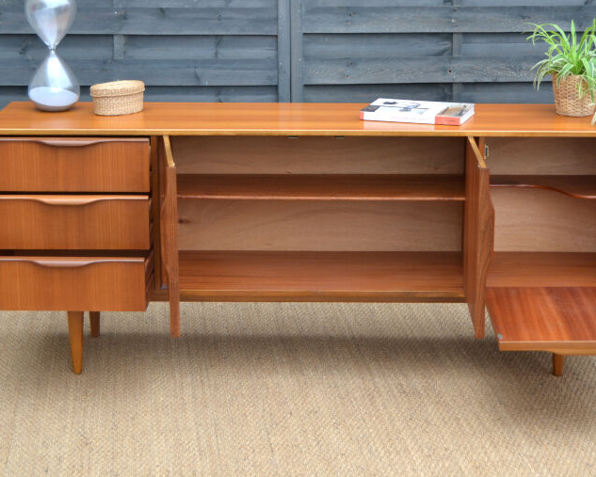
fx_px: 1341
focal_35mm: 76
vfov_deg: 20.2
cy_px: 196
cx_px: 309
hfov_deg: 25.1
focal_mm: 38
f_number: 4.8
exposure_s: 1/125
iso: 280
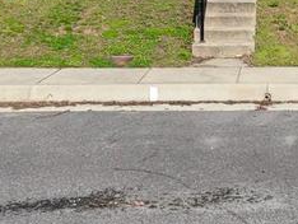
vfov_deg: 16.9
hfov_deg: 23.5
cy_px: -103
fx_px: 689
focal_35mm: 80
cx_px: 285
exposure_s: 1/3333
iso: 32
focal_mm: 2.2
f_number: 1.9
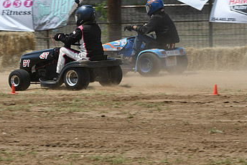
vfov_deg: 4.7
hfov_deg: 7.0
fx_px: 2012
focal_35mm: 293
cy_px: 56
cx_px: 143
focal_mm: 116
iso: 100
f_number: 10
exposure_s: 1/400
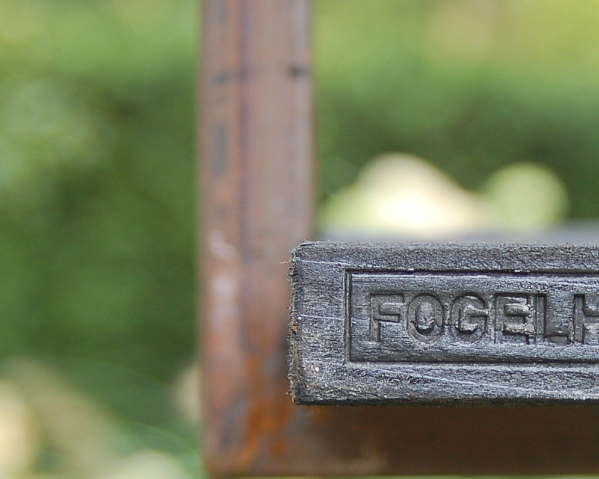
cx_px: 530
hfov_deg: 15.7
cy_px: 319
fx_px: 2145
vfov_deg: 12.7
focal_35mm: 121
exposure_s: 1/320
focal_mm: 38
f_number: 3.8
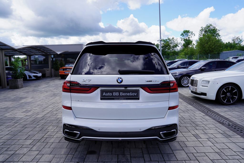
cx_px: 122
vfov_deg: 53.1
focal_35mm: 24
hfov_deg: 73.8
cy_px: 82
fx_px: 163
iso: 100
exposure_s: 1/125
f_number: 9
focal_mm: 24
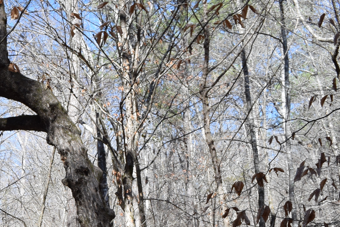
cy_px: 328
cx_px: -125
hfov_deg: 21.8
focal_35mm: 82
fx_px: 774
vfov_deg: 15.5
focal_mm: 18
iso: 280
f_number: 8
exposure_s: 1/250
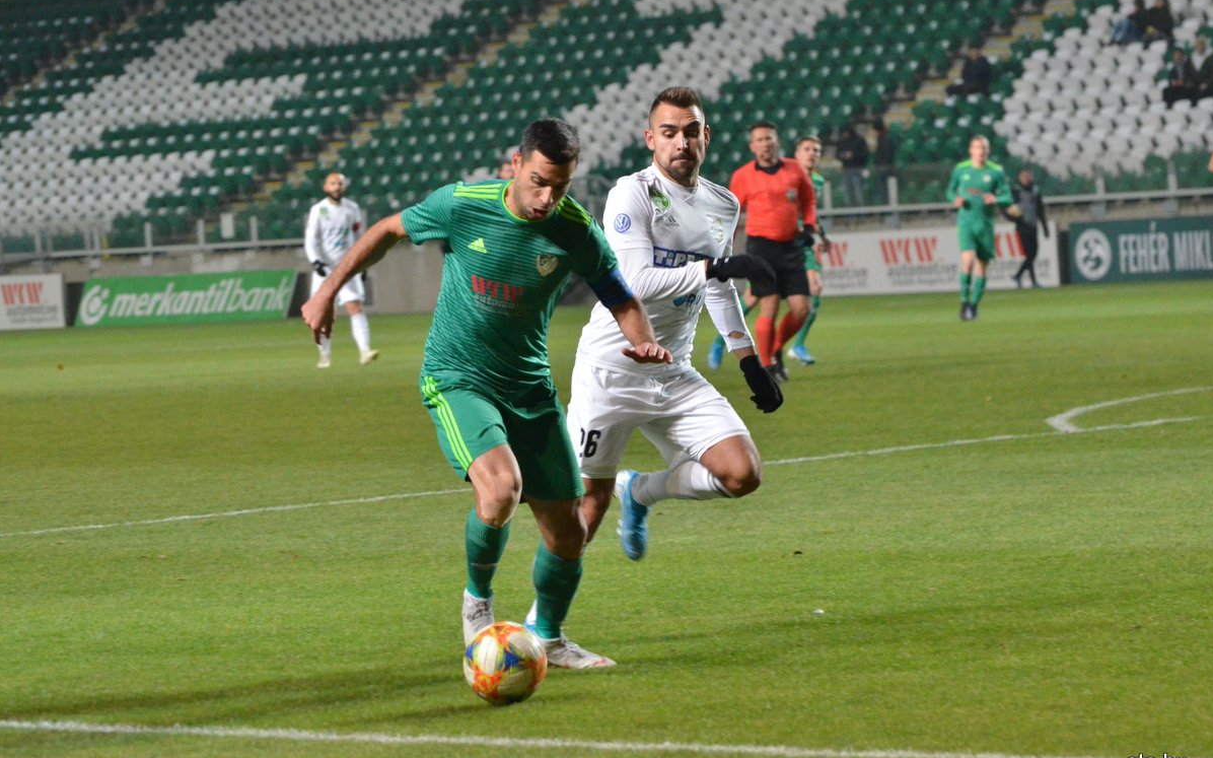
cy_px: 393
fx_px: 5883
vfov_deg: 7.4
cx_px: 608
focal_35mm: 178
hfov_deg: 11.8
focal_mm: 116
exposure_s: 1/500
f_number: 5.6
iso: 3200
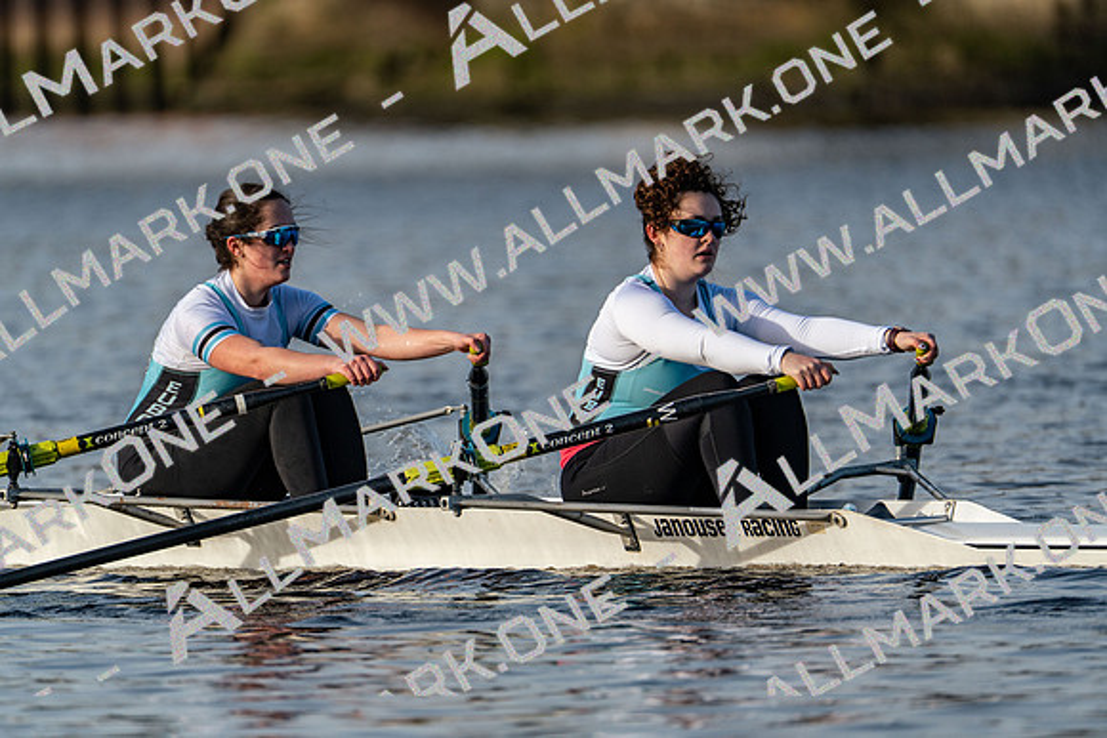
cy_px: 369
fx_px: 18453
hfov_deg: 3.4
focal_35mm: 600
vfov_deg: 2.3
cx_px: 554
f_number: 6.3
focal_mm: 600
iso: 640
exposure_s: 1/2000
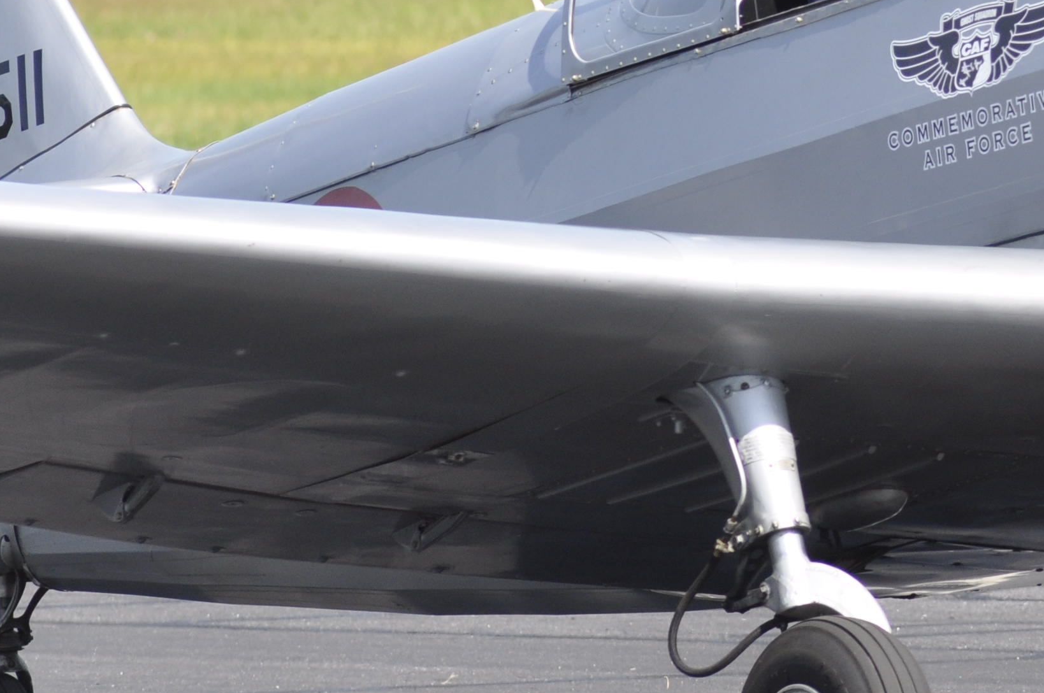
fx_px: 20478
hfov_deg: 2.9
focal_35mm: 707
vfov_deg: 1.9
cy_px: -120
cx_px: 1289
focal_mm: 180
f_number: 5
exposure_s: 1/1600
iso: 400
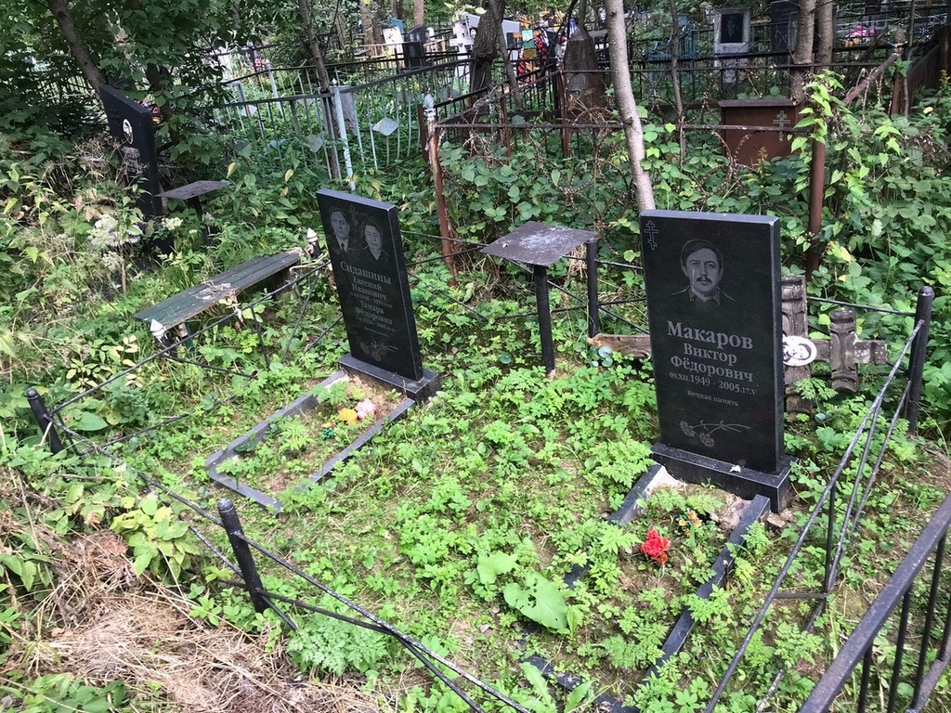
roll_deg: +14.0
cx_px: 476
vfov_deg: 49.7
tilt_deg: -28.2
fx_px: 769
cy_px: 356
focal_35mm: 28
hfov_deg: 63.4
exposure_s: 1/50
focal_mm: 3.99
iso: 25
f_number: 1.8
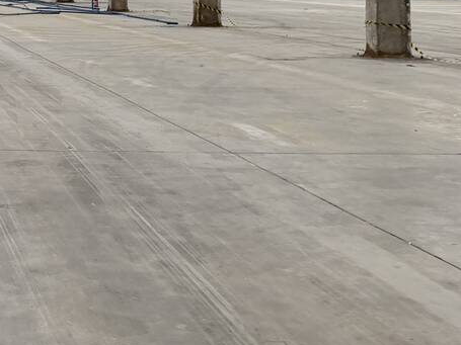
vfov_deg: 18.3
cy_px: -75
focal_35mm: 76
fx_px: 1012
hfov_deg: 22.3
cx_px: -178
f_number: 1.78
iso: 160
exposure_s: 1/188
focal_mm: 6.76
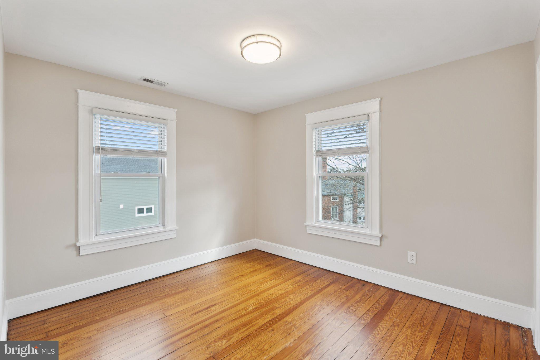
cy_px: 180
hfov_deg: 95.0
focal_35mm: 16
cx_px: 270
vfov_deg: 72.0
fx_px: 247
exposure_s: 1/15
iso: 125
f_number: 6.3
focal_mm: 16.5
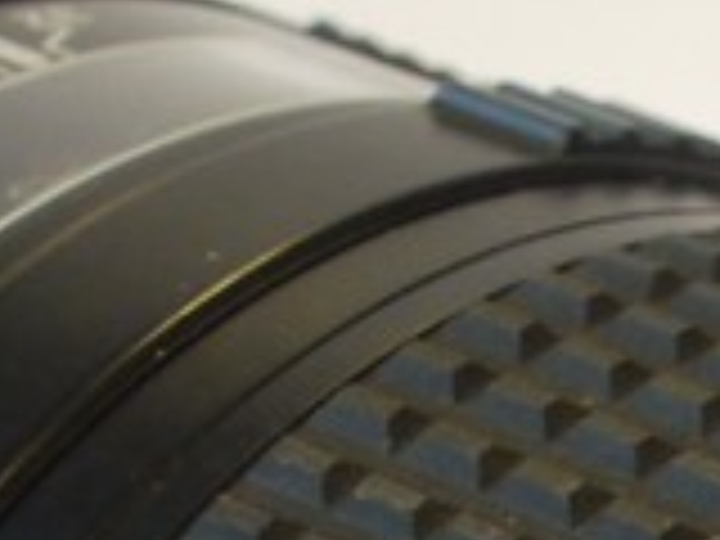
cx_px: 1066
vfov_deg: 3.2
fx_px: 9381
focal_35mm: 451
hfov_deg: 4.4
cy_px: 1732
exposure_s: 1/15
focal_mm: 30
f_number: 8
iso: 400
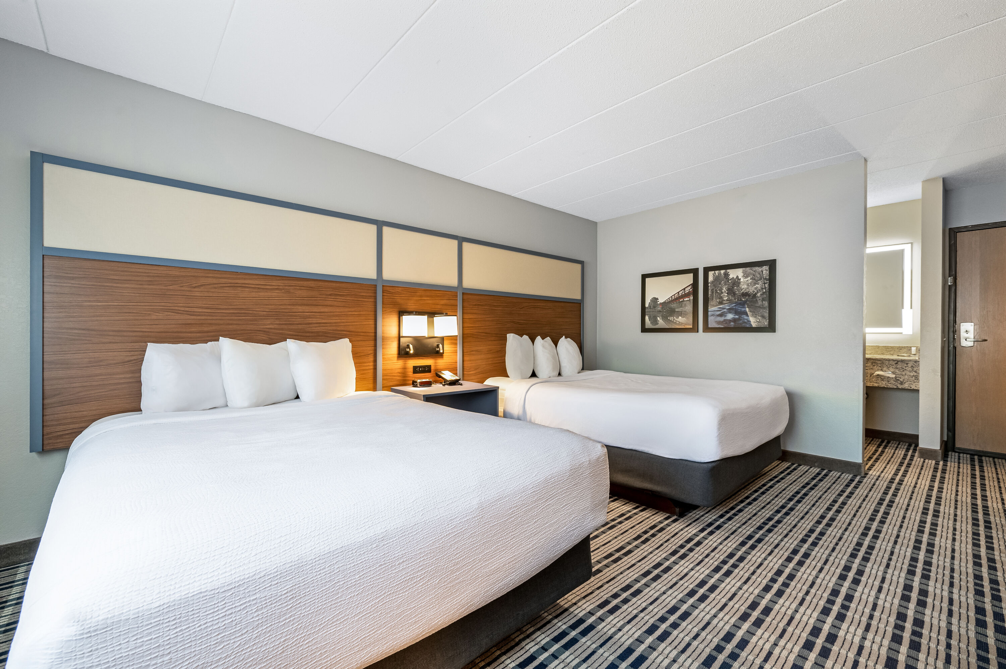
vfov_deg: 77.2
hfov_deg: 100.4
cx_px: 503
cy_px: 334
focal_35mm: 15
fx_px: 419
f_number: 8
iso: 400
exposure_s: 1/2.5
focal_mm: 15
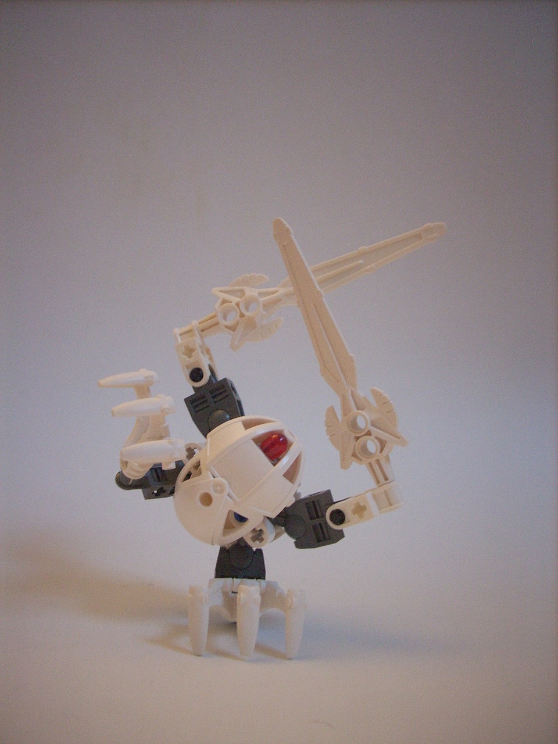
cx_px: 279
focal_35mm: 37
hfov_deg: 38.7
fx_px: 795
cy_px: 372
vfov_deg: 50.1
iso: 200
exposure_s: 1/5
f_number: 2.8
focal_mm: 6.2
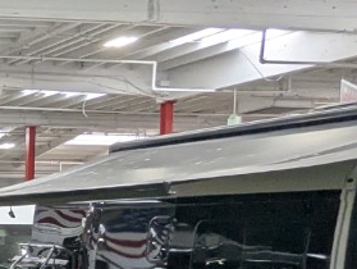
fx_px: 826
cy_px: 277
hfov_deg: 16.1
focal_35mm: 80
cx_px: -432
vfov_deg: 18.0
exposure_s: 1/147
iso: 206
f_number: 2.2
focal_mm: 2.35
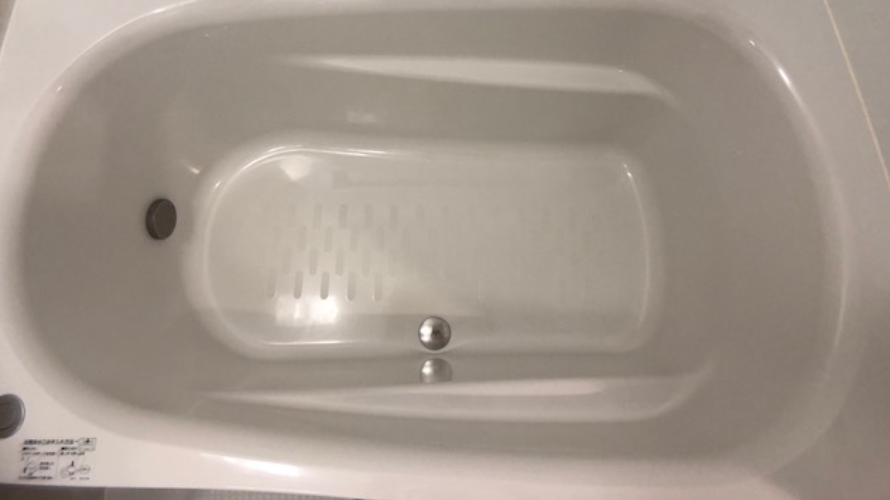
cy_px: 164
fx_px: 731
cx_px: 446
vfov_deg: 37.3
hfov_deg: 62.6
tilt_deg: -70.0
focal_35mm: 31
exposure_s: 1/25
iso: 32
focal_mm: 3.99
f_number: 1.8
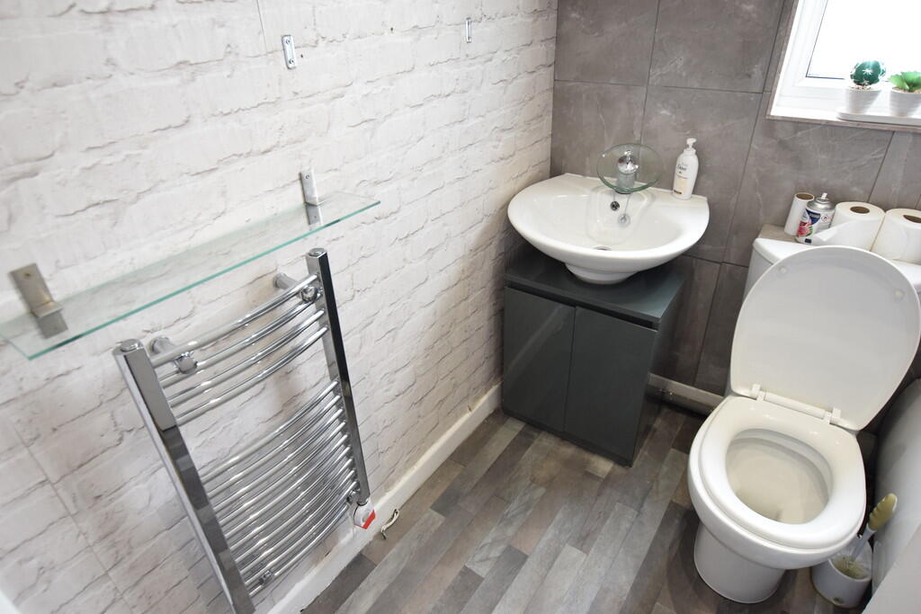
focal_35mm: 21
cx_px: 460
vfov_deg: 59.5
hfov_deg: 81.2
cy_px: 307
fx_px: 537
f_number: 4.5
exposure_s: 1/80
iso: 800
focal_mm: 14
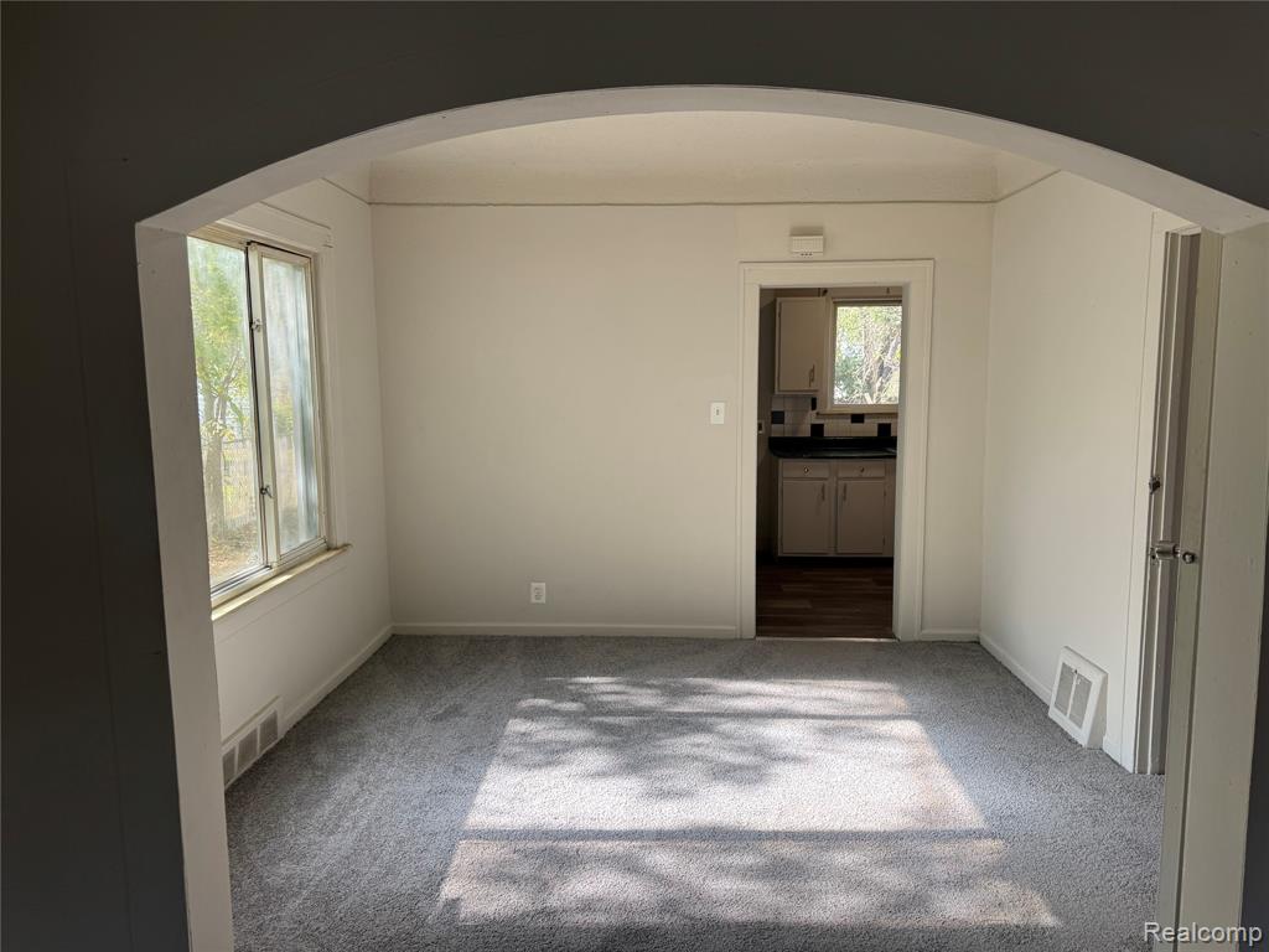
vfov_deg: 56.8
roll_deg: +0.2
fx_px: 880
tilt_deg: -7.7
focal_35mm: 24
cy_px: 476
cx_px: 634
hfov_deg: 71.6
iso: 64
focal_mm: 6.76
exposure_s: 1/275
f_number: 1.78
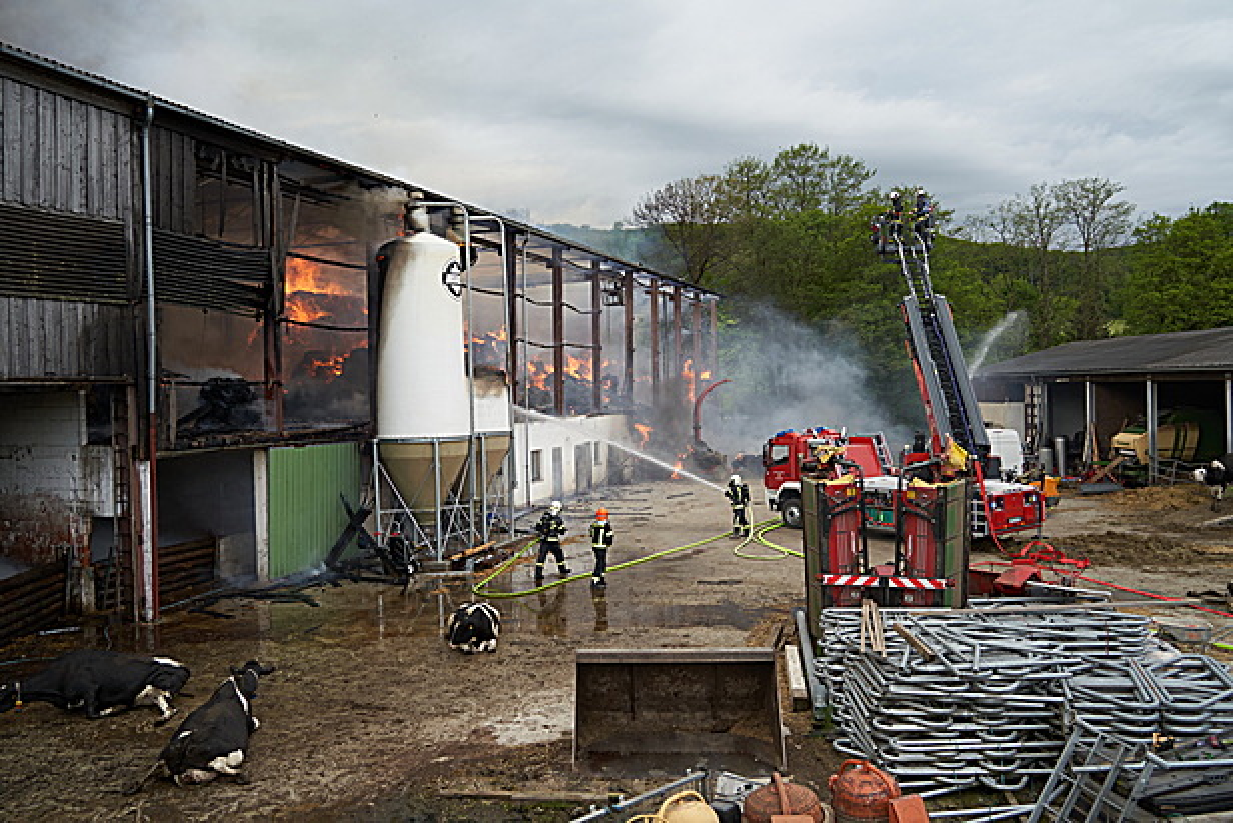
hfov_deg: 65.5
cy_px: 412
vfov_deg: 46.4
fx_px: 959
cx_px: 616
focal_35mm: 28
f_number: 5.6
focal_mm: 28
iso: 800
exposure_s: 1/1000
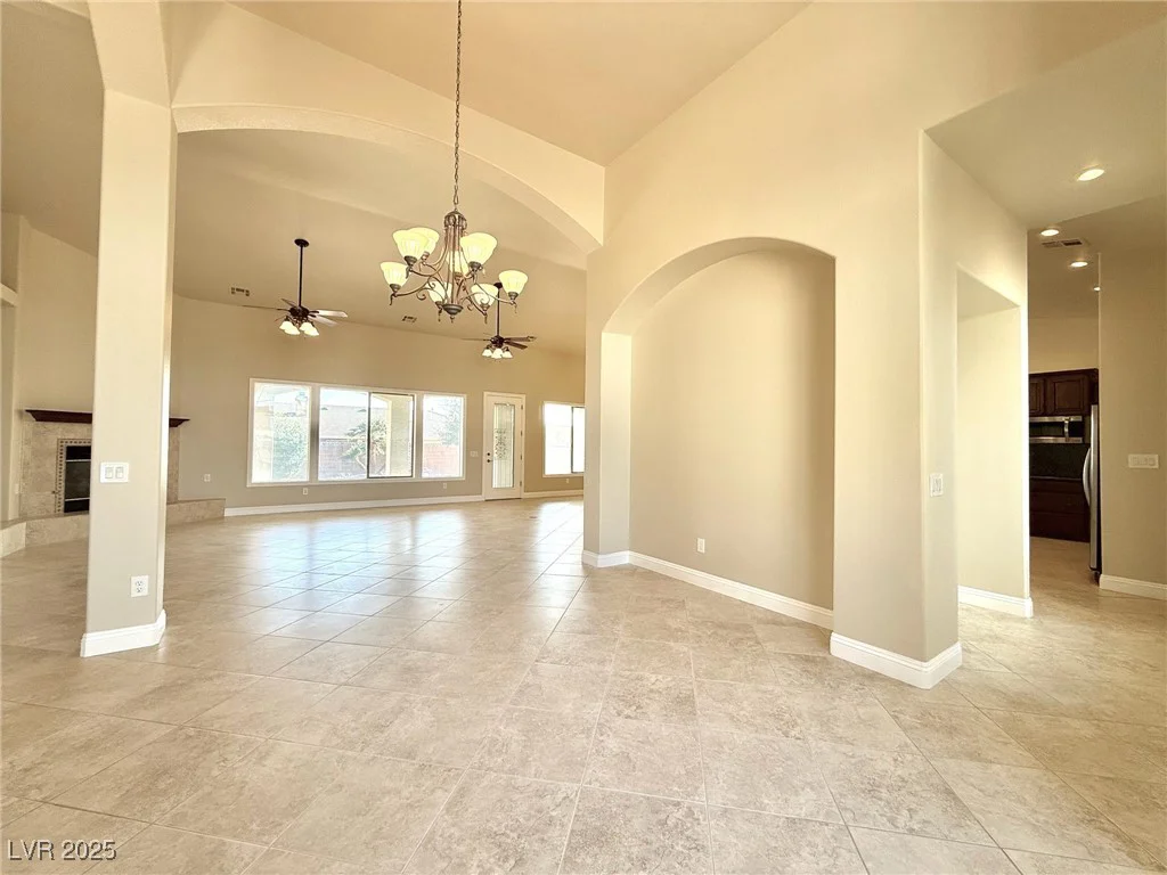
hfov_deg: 102.1
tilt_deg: +1.1
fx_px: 472
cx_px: 584
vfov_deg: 85.7
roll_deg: -0.4
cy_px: 438
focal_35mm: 14
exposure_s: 1/179
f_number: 2.2
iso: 64
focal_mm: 2.22
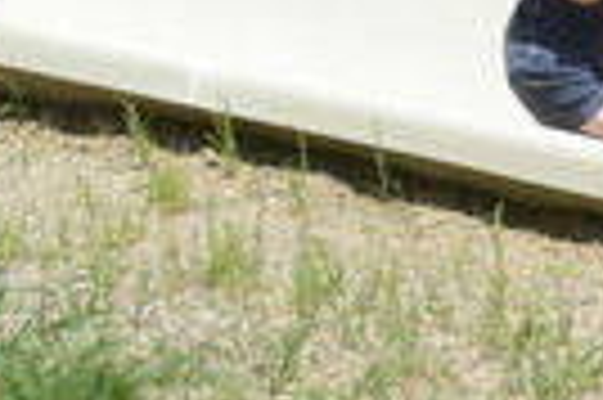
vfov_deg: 2.4
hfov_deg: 3.5
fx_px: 9737
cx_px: 832
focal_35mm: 582
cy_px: 222
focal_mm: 195
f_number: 6.3
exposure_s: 1/1250
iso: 400
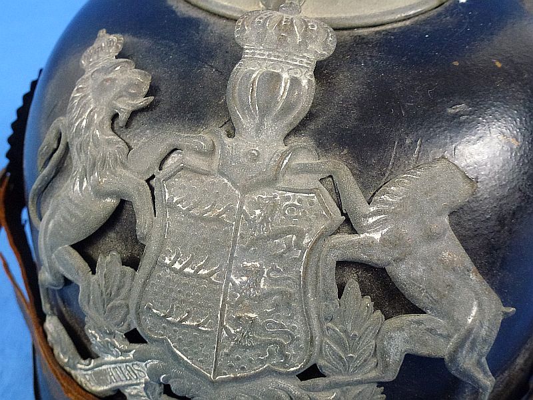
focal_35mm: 41
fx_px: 631
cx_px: 266
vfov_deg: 35.1
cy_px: 200
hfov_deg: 45.8
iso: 400
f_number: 3.9
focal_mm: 7.4
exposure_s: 1/60
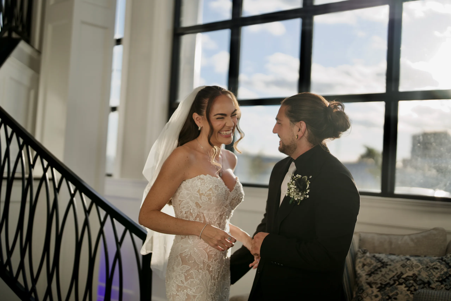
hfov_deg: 39.6
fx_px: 626
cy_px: 150
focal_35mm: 50
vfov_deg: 27.0
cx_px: 226
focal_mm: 50
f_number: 1.3
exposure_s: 1/8000
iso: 100
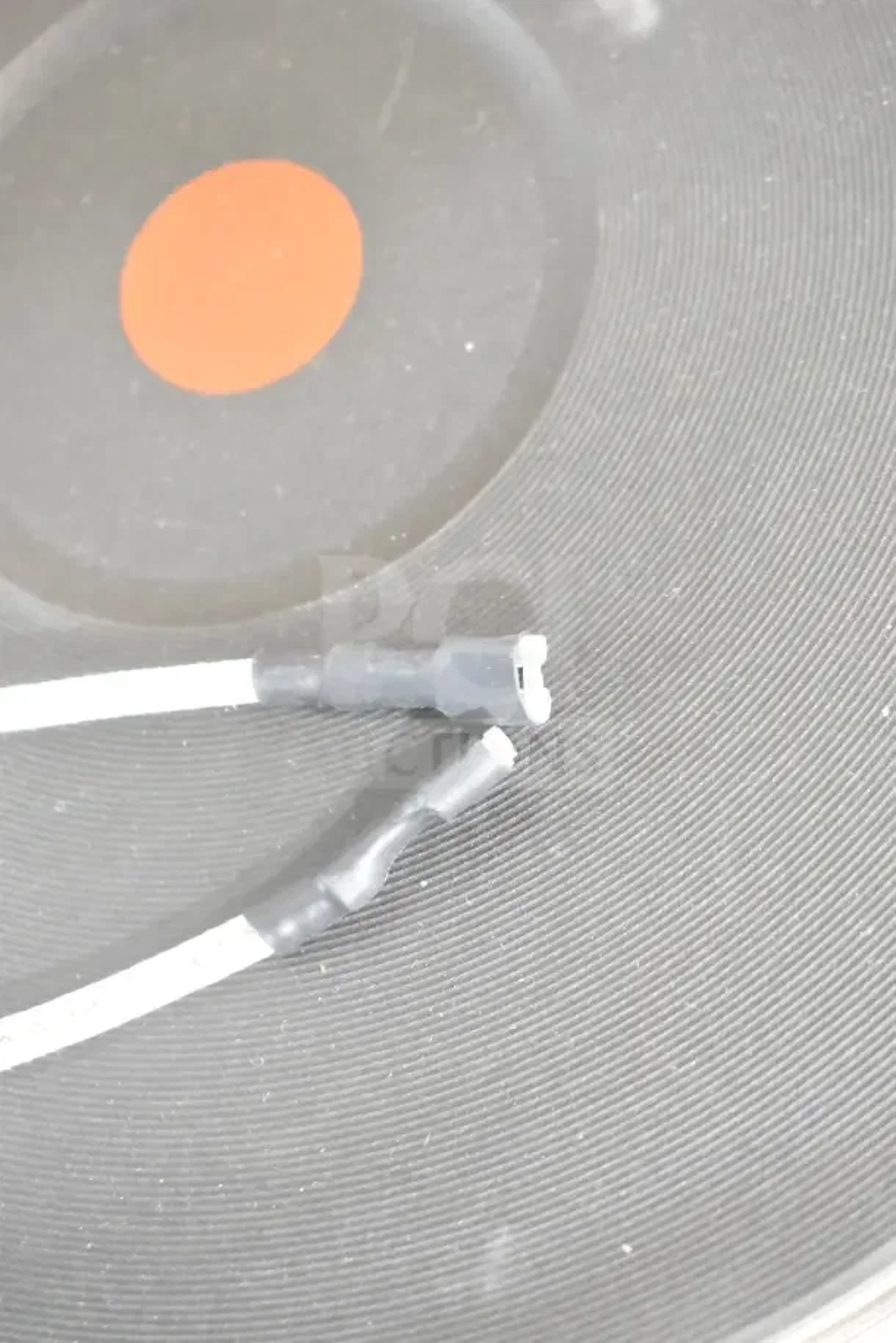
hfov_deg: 21.6
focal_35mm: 63
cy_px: 672
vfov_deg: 31.9
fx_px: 2350
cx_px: 448
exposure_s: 1/60
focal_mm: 42
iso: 16000
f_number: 5
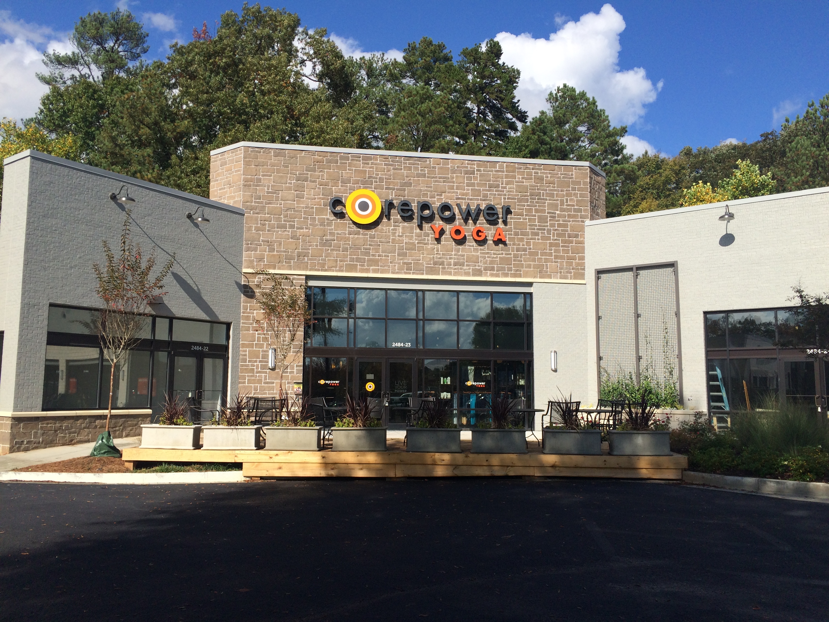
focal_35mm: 29
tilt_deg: +6.5
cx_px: 414
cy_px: 311
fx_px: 695
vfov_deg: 48.2
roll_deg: +0.5
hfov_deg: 61.7
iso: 32
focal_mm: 4.15
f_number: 2.2
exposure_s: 1/2564
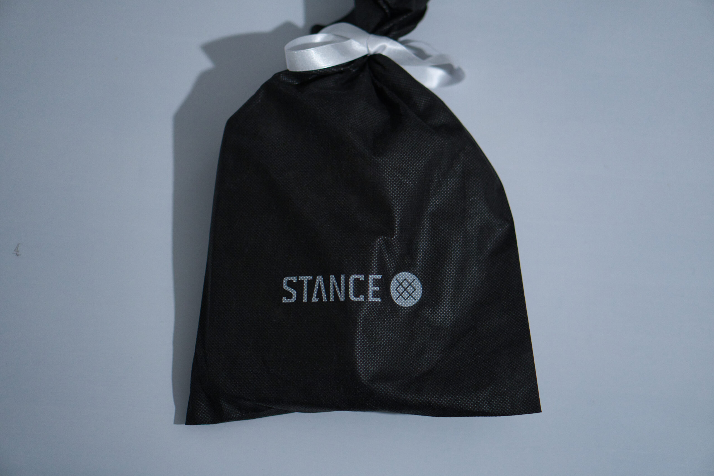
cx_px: 357
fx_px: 1487
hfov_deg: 27.0
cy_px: 238
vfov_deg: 18.2
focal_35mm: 75
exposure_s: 1/200
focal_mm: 50
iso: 1250
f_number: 1.8
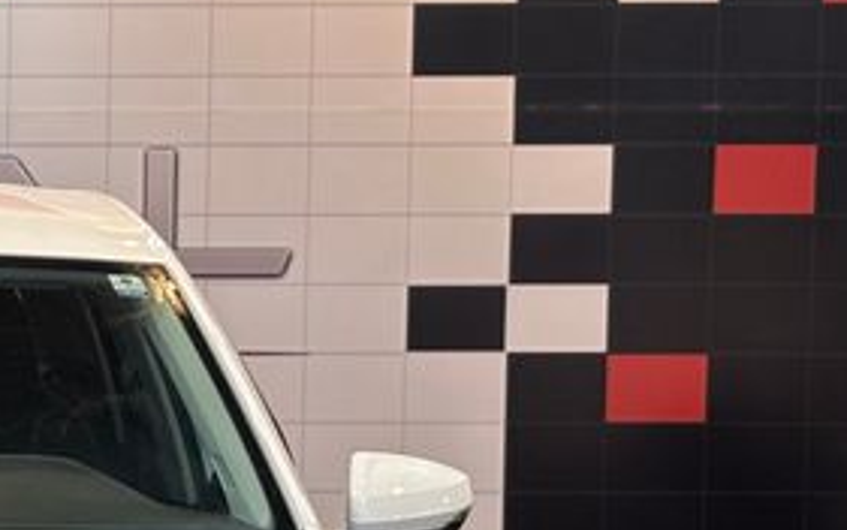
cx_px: -285
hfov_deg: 10.9
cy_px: 563
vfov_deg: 7.0
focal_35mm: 187
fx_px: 4319
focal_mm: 5.96
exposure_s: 1/60
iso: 32
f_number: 1.6
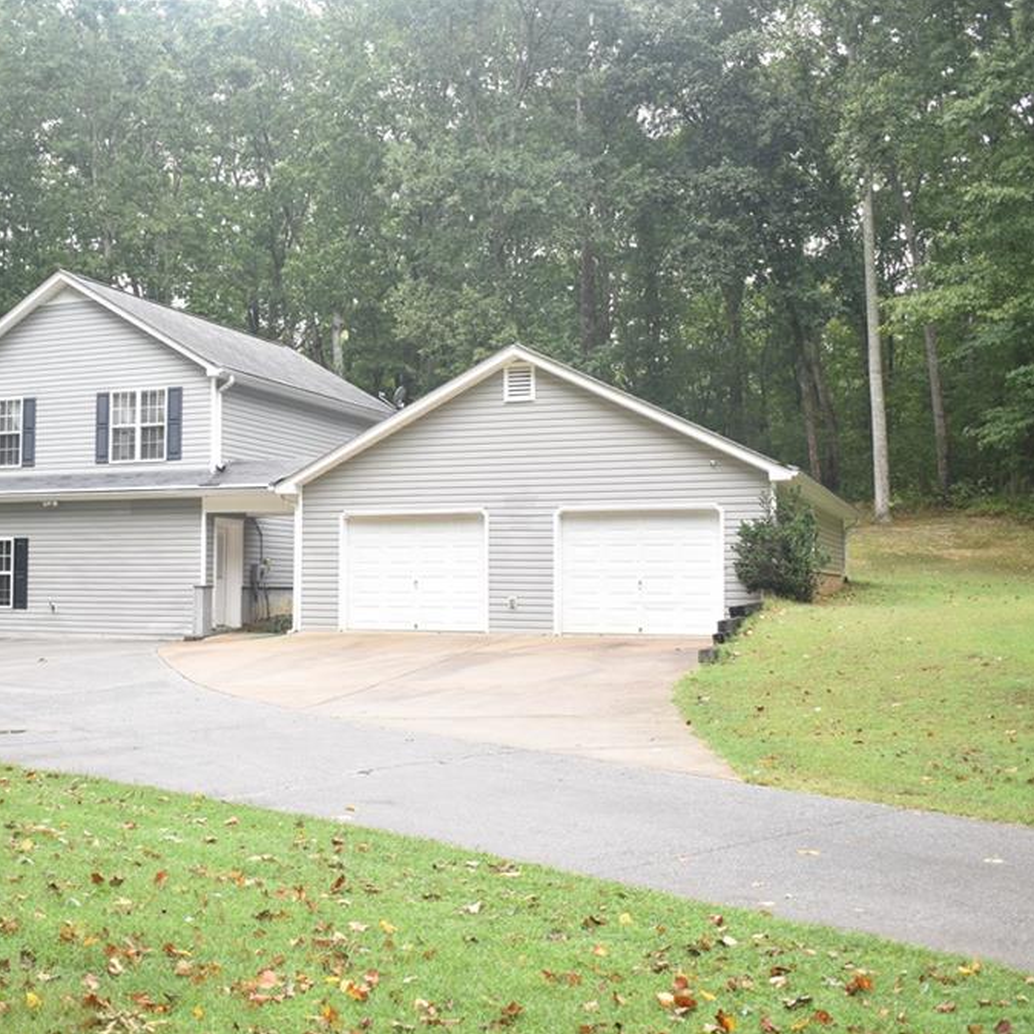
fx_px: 1374
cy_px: 517
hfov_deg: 40.9
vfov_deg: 41.3
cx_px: 379
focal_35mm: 41
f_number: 4
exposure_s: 1/200
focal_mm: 21
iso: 400
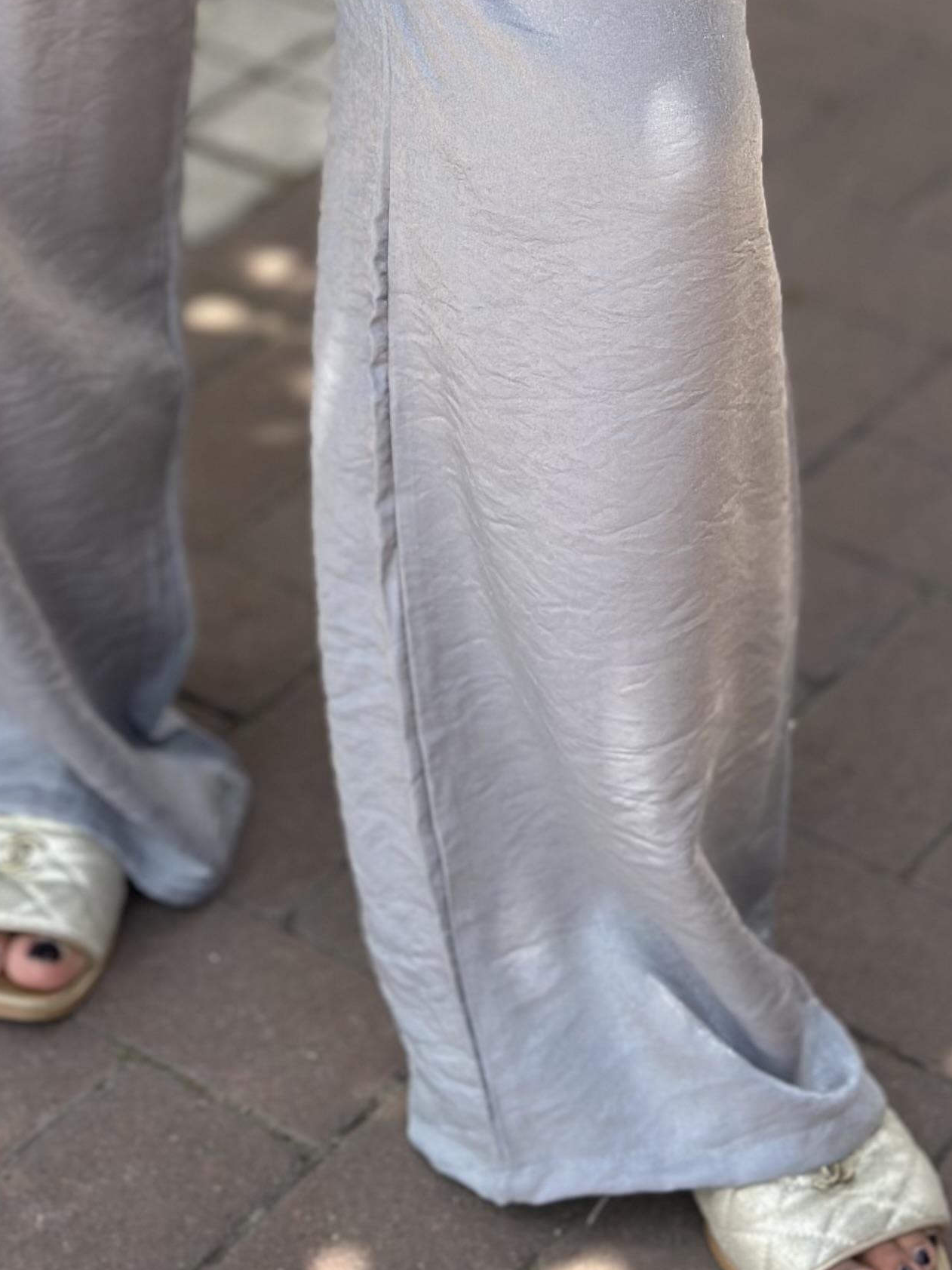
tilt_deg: -30.1
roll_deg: -1.2
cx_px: 220
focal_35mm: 115
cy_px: -189
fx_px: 4217
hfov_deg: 12.8
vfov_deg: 16.5
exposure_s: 1/2160
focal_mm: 6.86
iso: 80
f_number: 1.78
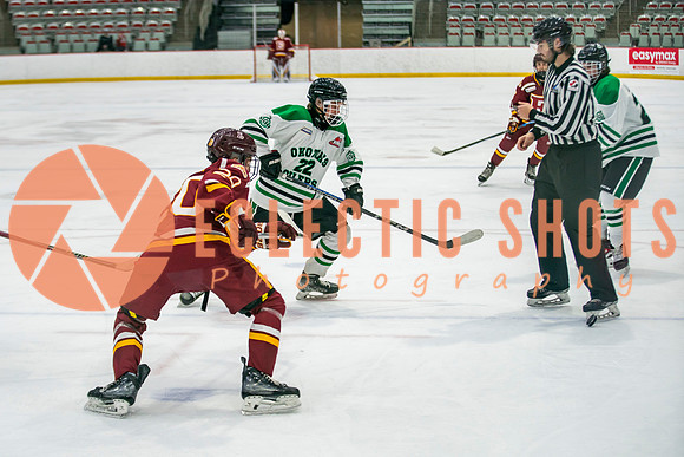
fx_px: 1565
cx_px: 283
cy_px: 226
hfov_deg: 24.6
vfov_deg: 16.6
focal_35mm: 82
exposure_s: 1/640
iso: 640
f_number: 2.8
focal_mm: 70
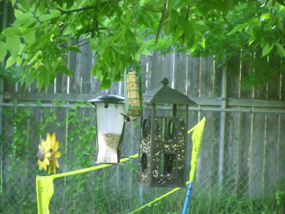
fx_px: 1787
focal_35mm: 217
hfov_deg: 9.1
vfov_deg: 6.8
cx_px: 142
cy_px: 107
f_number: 5.5
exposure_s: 1/20
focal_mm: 39.2
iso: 800
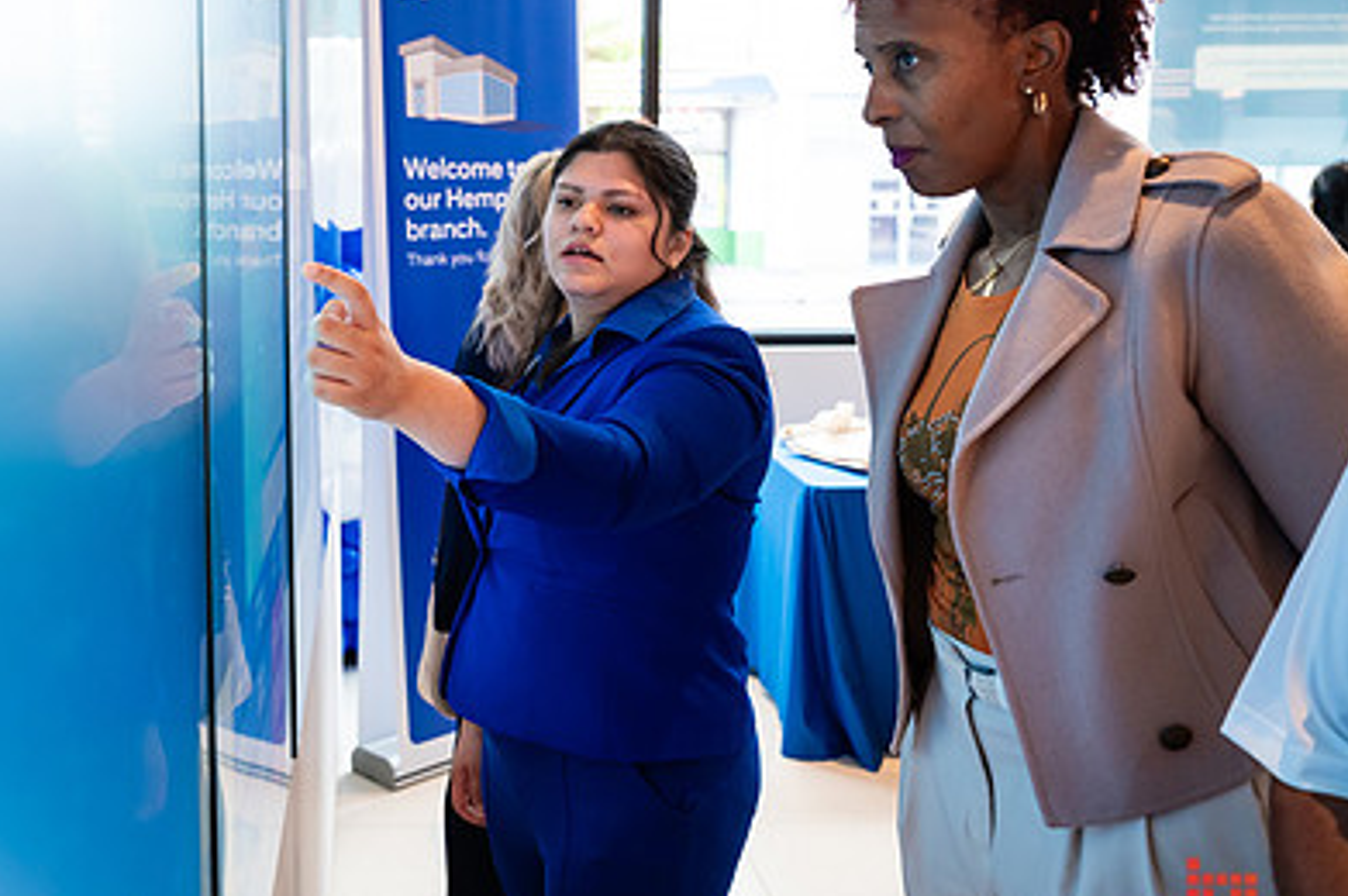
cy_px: 345
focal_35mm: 38
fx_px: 1422
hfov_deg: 49.3
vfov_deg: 34.8
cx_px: 389
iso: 1600
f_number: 3.2
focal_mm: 24
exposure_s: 1/320
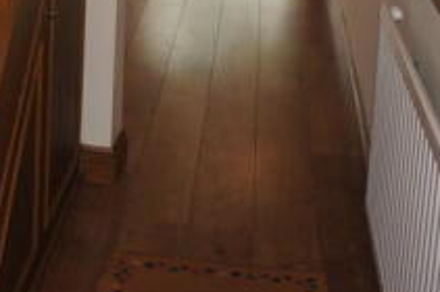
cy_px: -156
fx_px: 1025
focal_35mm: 84
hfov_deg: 23.5
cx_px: 27
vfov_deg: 14.9
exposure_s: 1/80
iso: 200
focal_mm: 18
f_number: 4
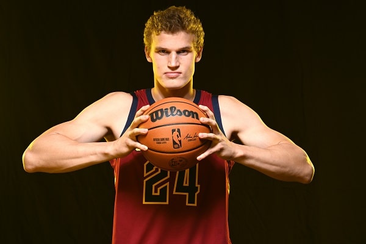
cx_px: 183
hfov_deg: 14.7
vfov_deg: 9.8
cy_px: 122
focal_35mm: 140
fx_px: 1423
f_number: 8
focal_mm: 140
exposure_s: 1/200
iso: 400
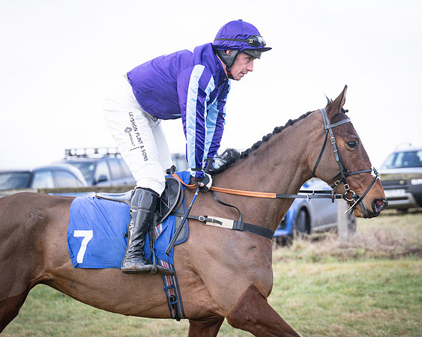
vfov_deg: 12.2
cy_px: 158
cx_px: 270
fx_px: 1572
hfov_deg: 15.3
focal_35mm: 126
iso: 400
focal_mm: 70
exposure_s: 1/1600
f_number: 2.8
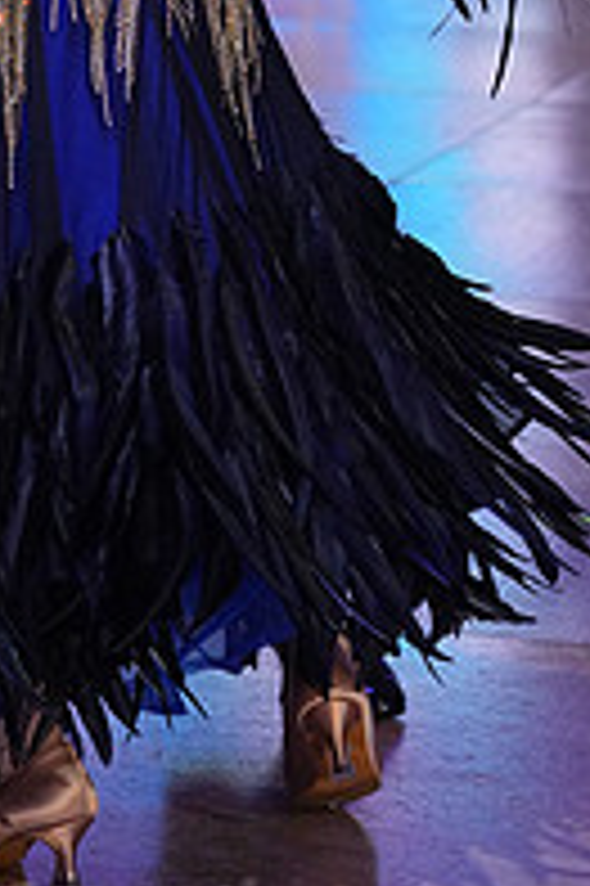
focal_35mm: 242
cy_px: -175
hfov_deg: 5.7
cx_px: 182
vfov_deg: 8.4
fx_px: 5959
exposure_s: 1/400
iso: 2000
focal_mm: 82
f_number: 4
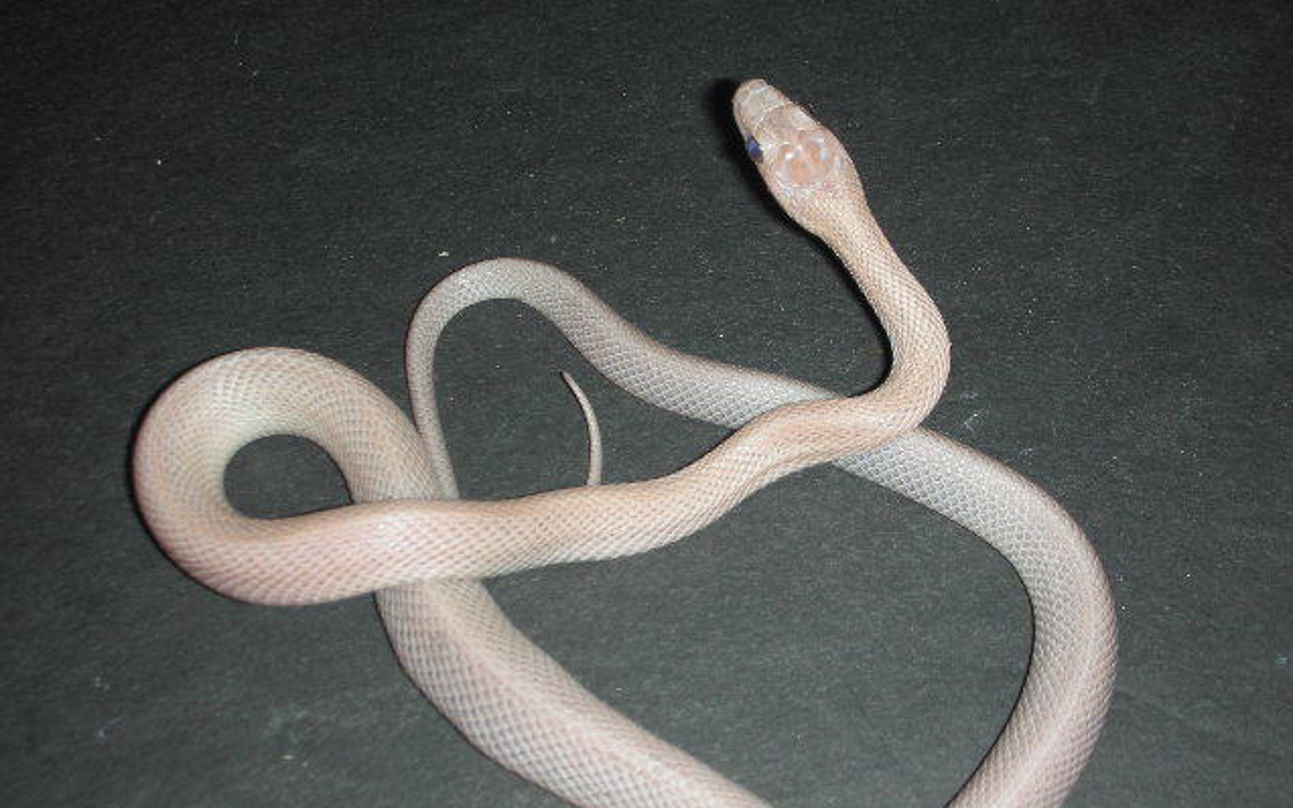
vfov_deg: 20.0
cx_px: 645
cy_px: 457
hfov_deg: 31.5
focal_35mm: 65
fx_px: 2290
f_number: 4
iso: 50
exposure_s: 1/120
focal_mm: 10.1
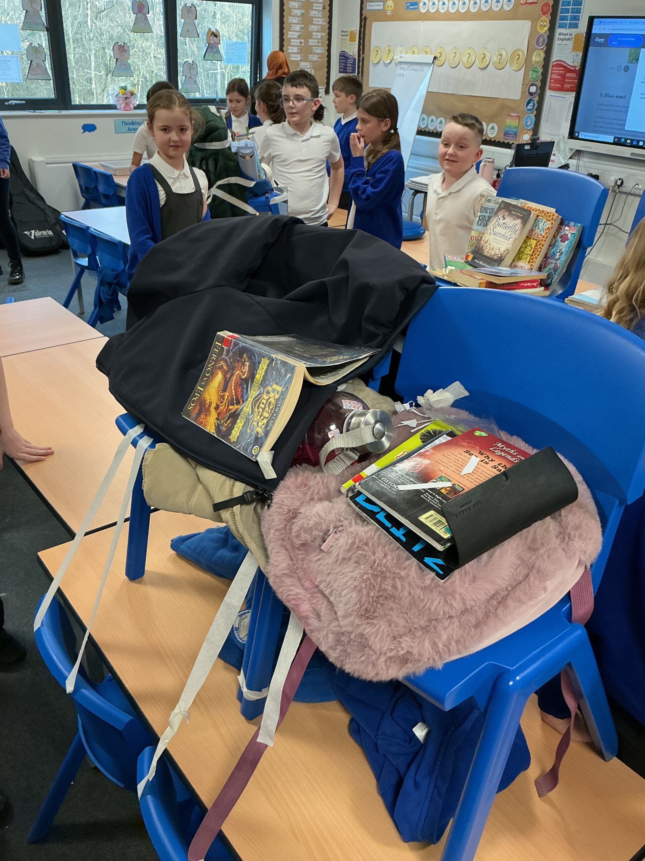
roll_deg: -1.8
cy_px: 430
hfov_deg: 48.2
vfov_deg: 61.7
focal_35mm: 29
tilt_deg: -27.4
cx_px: 322
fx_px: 720
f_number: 1.8
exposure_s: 1/60
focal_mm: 3
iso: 125
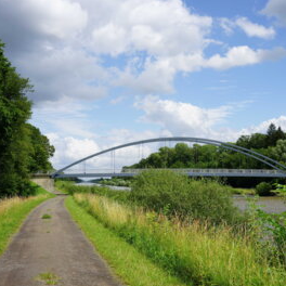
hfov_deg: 37.5
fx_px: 421
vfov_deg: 37.6
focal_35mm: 45
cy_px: 144
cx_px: 159
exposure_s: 1/640
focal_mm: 35
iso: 100
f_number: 5.6
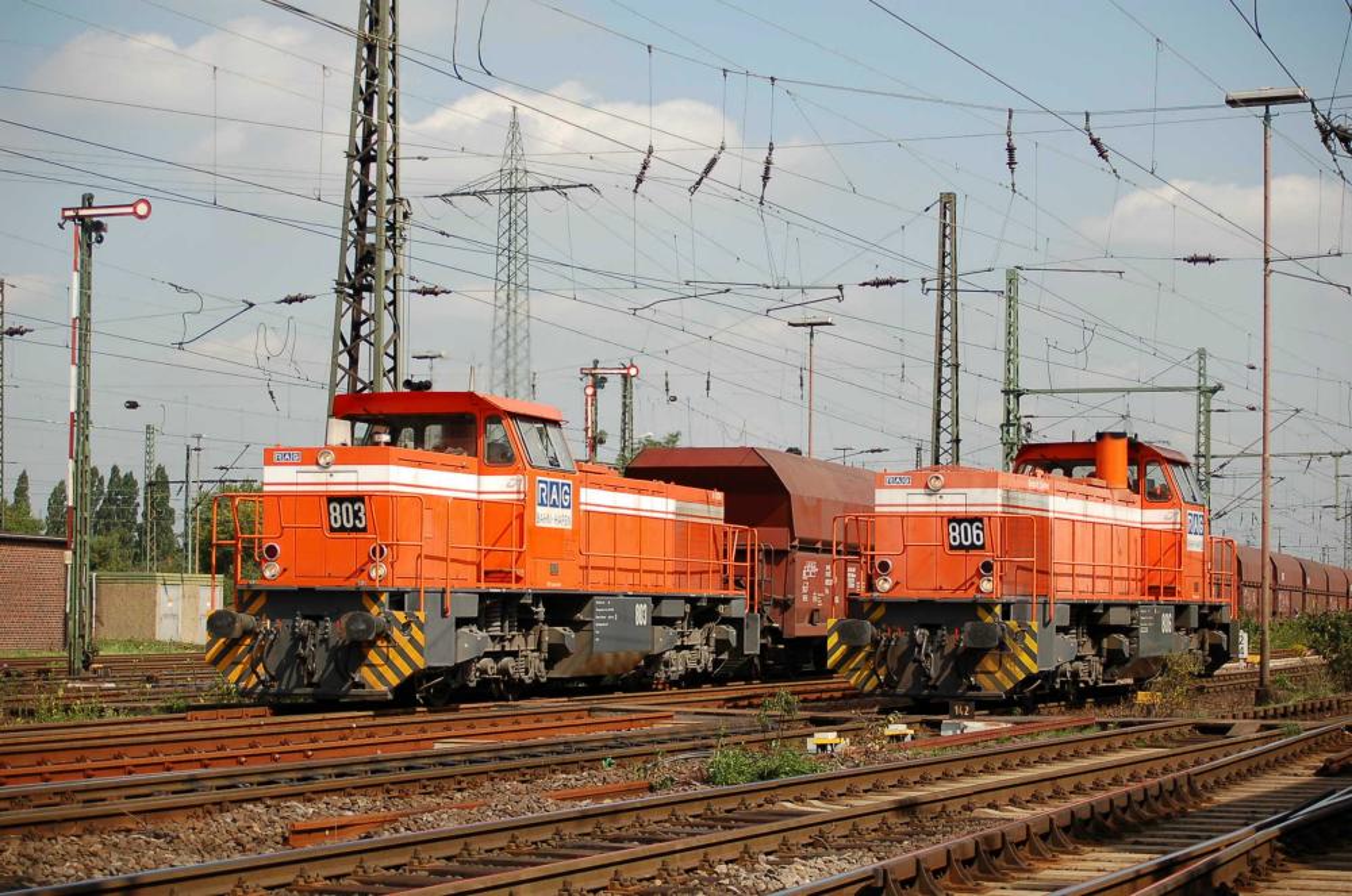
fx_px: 2812
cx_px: 676
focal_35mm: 75
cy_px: 448
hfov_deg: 27.0
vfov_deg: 18.1
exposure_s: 1/1000
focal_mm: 50
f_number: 5.6
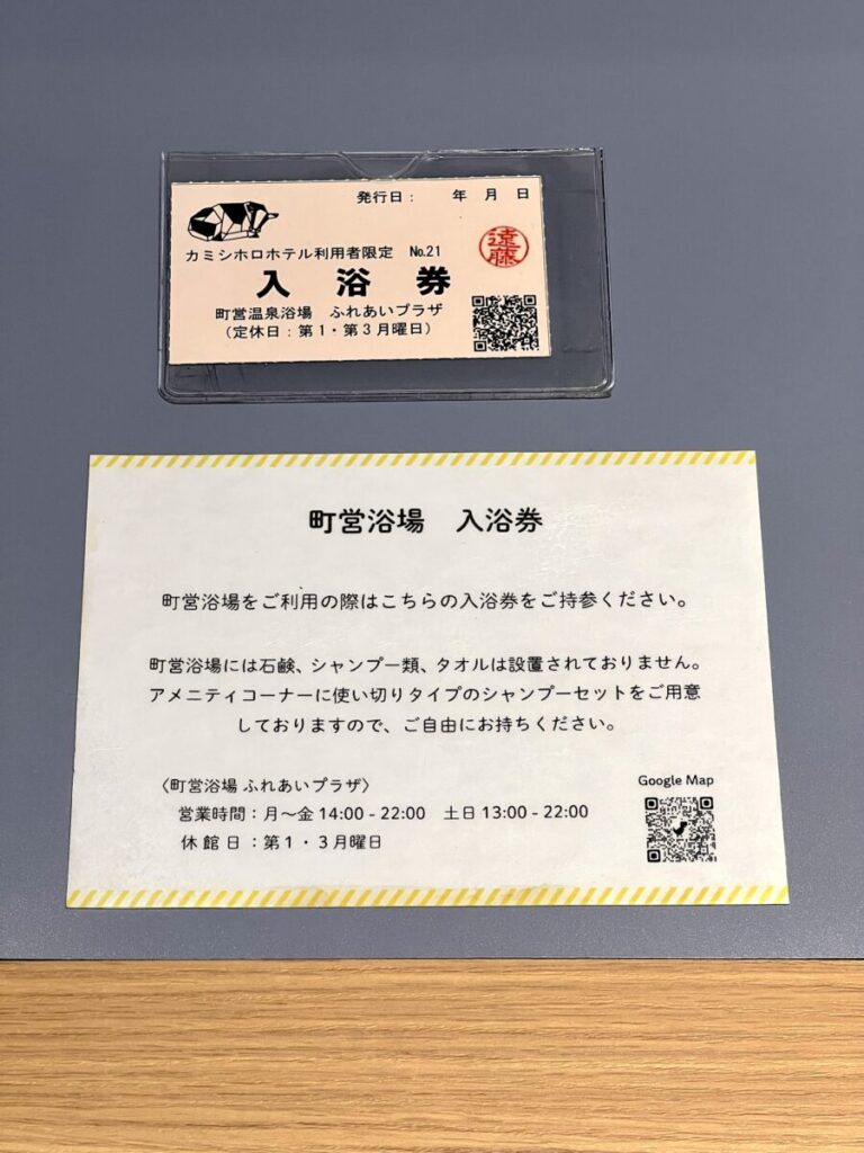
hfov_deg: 19.1
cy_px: 576
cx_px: 432
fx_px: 2563
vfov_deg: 25.3
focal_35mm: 77
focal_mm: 9
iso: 200
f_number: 2.8
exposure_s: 1/100
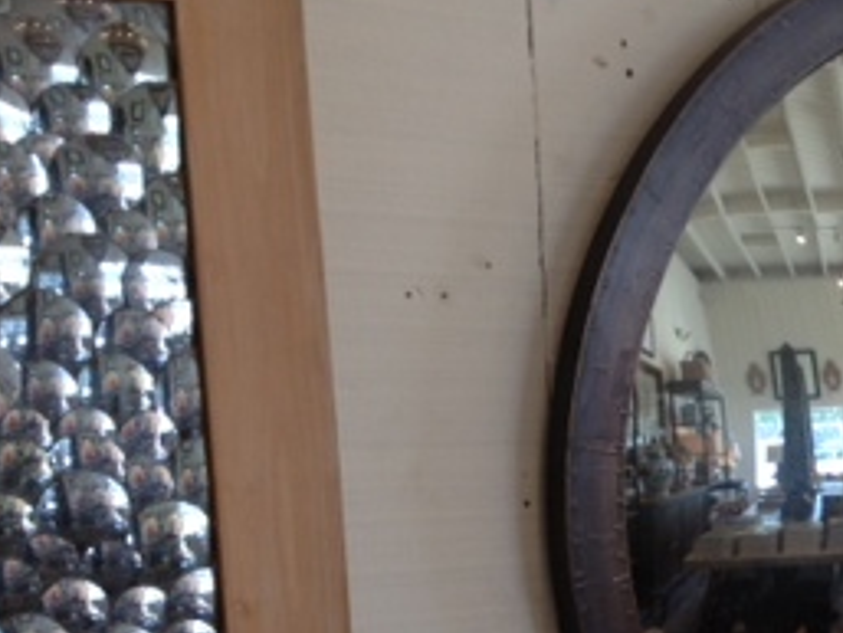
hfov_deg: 21.2
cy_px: 535
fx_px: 2120
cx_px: 955
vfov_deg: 16.8
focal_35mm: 87
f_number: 2.4
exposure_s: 1/30
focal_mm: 4.28
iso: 64
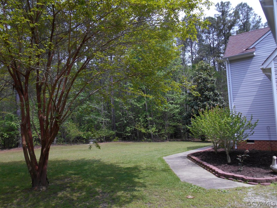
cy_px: 104
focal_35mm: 26
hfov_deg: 67.3
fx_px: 208
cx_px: 138
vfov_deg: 53.1
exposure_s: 1/500
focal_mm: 4.7
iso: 80
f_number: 3.4
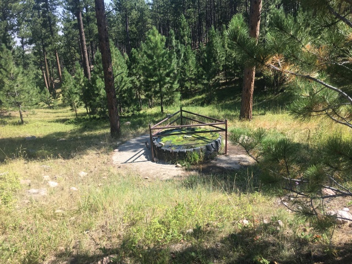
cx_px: 176
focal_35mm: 29
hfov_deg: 61.7
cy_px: 132
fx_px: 295
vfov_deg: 48.2
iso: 25
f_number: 2.2
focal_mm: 4.15
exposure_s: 1/596
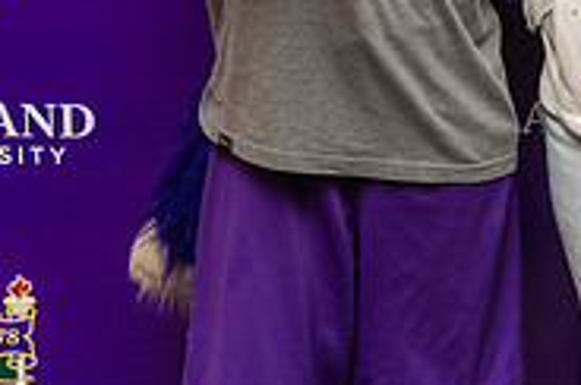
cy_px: -172
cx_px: 638
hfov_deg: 11.5
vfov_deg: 7.6
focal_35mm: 177
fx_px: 2852
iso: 1000
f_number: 5.6
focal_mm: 56
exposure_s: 1/200
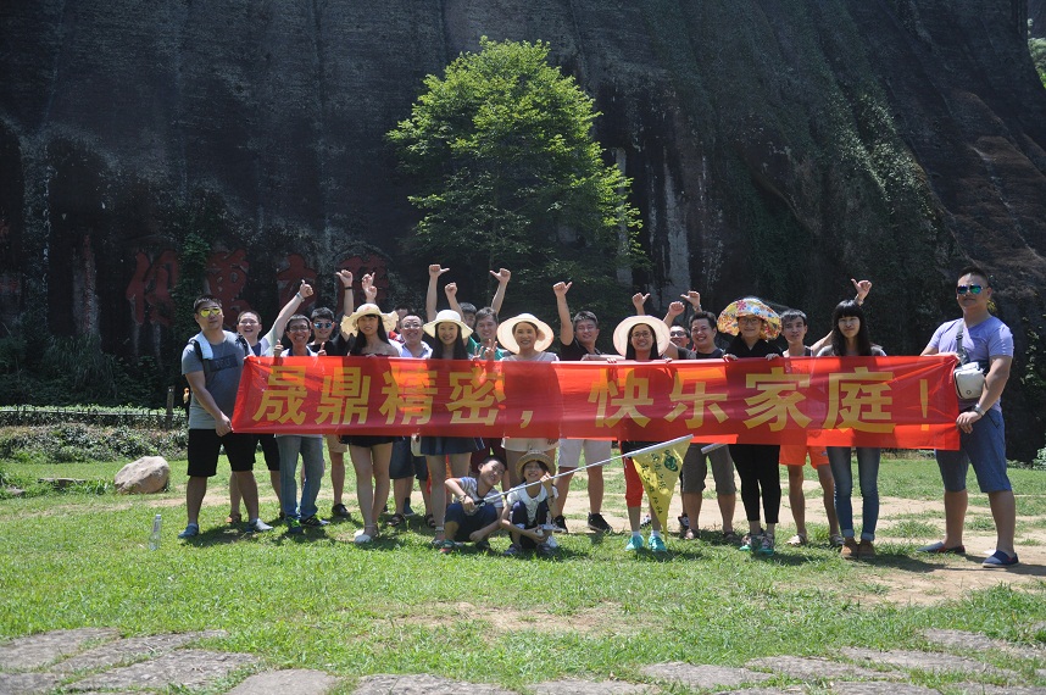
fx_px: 958
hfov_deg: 57.3
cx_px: 523
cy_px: 348
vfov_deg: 39.9
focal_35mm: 33
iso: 320
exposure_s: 1/1250
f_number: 3.8
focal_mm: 22
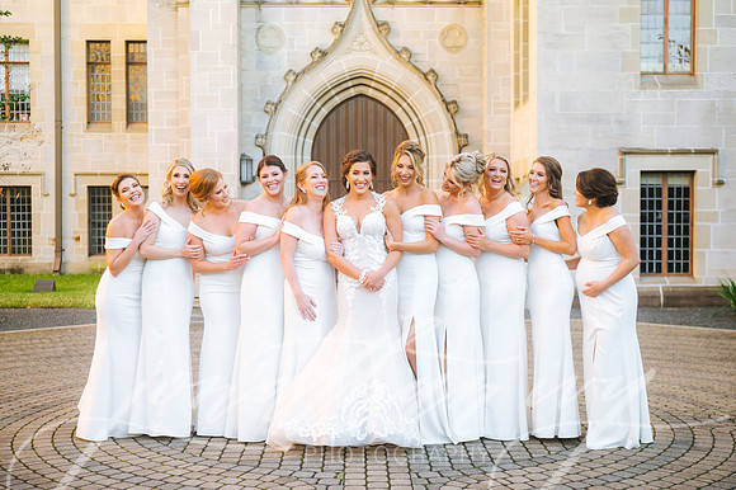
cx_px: 368
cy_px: 245
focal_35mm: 52
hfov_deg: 38.2
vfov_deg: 26.0
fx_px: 1062
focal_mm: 52
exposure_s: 1/320
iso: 180
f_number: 3.2
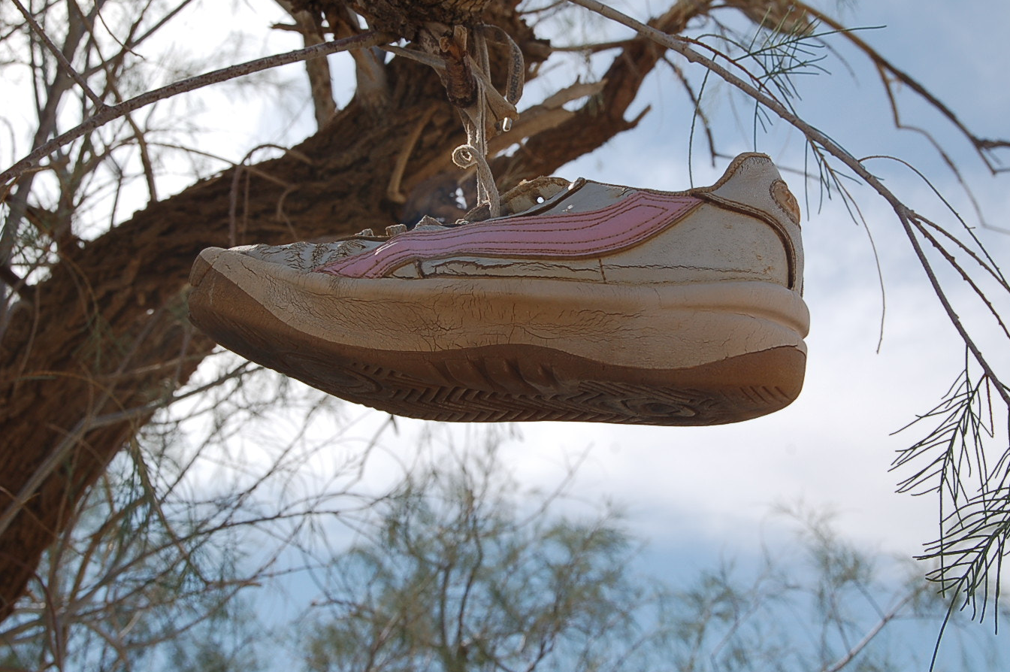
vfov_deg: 28.6
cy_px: 313
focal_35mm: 47
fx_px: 1318
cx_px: 564
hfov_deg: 41.9
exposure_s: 1/400
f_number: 10
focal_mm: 28
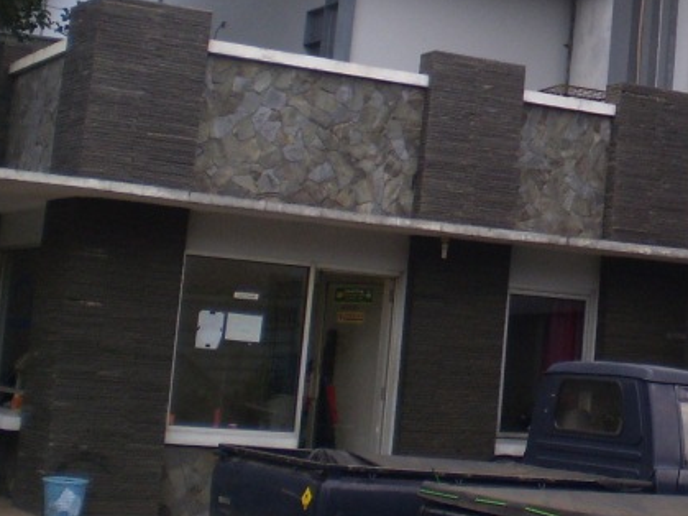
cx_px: 783
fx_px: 1749
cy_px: 18
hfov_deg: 21.0
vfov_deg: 16.5
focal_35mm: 88
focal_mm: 6.3
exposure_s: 1/80
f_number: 3.1
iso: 64
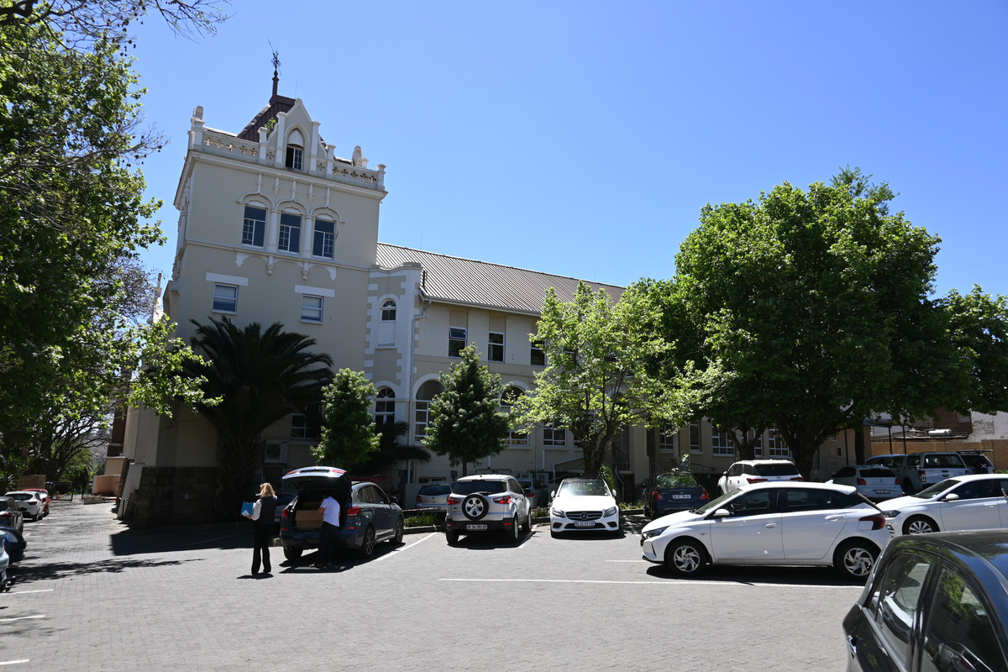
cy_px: 336
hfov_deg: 73.7
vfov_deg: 53.1
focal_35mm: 24
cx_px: 504
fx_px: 672
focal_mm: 16
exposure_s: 1/320
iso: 100
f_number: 6.3
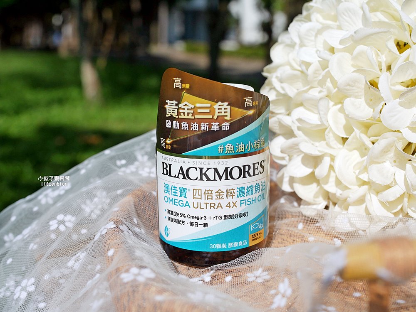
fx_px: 601
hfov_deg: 38.2
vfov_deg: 29.1
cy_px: 156
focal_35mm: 50
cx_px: 208
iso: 200
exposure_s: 1/2500
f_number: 5
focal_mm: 25
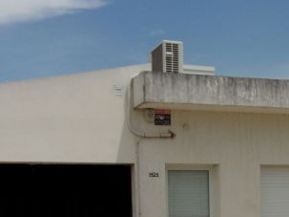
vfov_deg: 19.2
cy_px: 232
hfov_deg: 25.7
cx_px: 245
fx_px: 618
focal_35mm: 74
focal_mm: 5.1
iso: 80
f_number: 10.8
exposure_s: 1/200
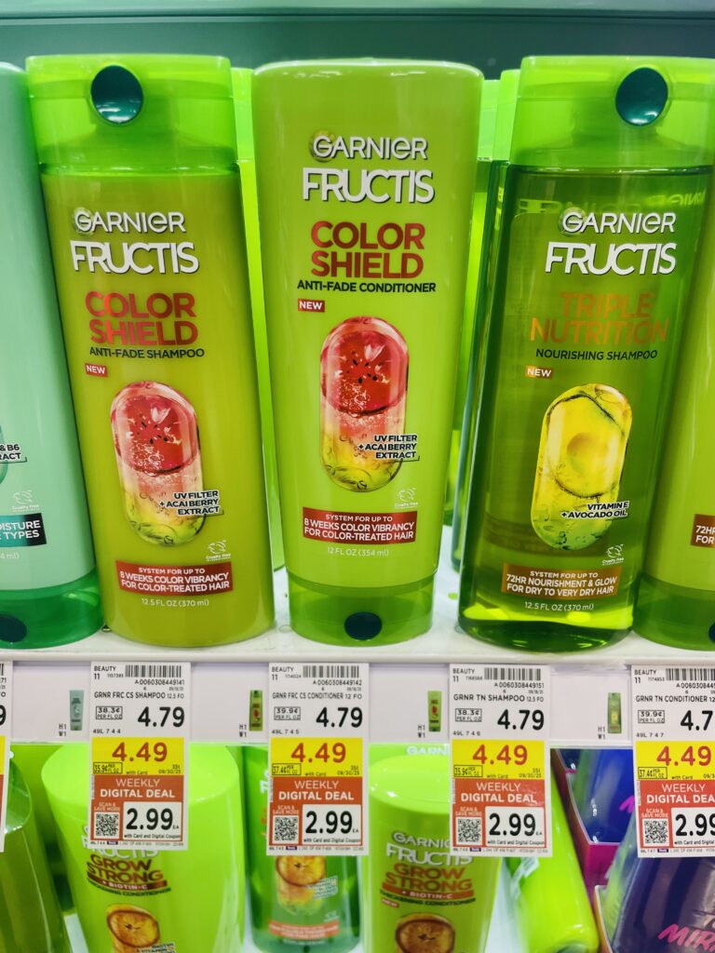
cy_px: 476
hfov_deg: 53.1
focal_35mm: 26
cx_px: 358
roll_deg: +0.3
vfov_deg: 67.3
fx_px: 716
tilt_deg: -26.2
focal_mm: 4.2
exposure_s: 1/120
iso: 100
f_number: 1.6
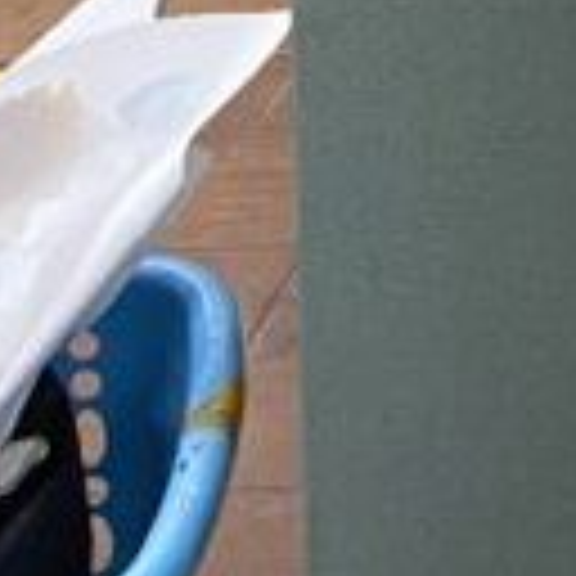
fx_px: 3370
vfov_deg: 8.1
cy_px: -1264
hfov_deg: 8.4
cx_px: 1638
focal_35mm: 179
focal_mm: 4.25
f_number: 1.8
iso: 64
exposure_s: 1/50
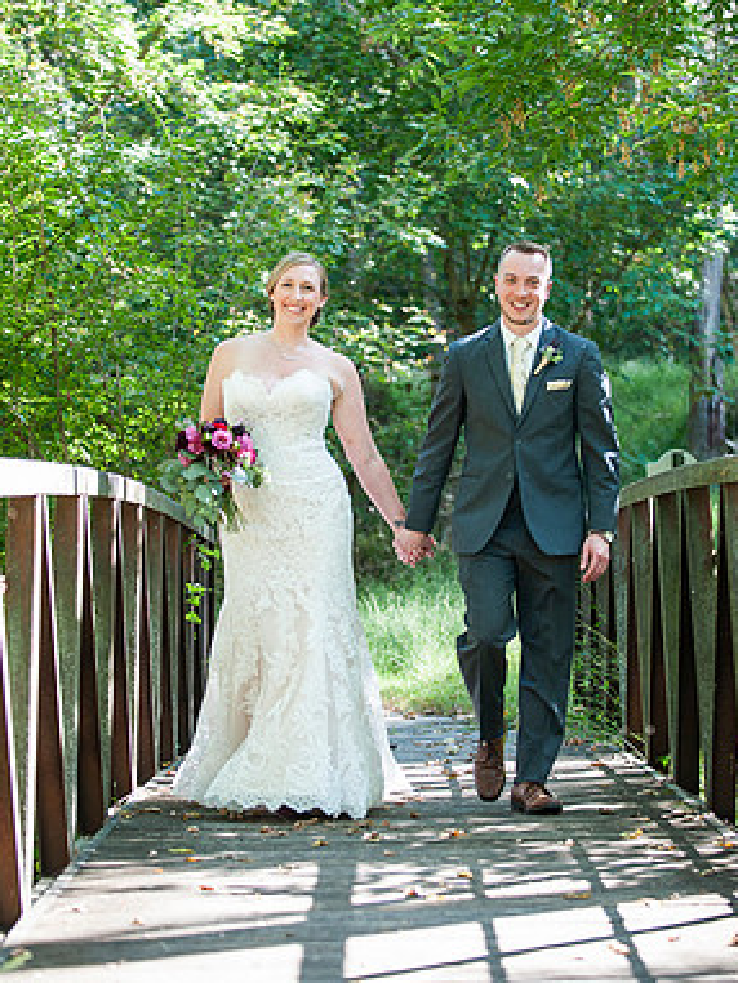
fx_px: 3409
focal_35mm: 120
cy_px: 490
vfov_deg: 16.4
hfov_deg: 12.4
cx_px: 374
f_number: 2.8
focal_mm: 82
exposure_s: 1/320
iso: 400
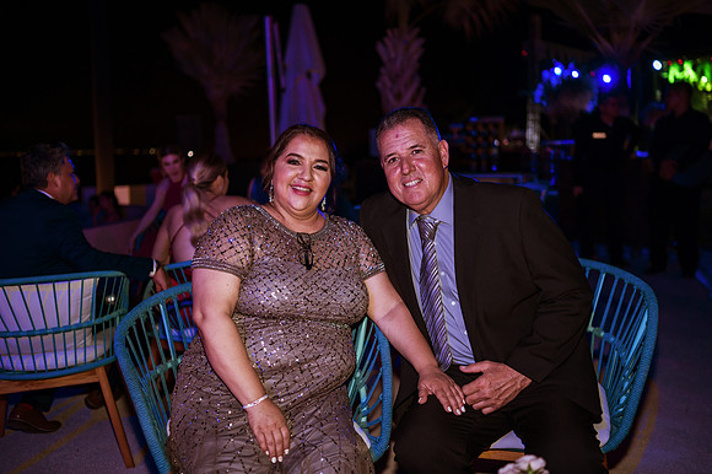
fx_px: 692
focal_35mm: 35
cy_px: 237
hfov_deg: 54.5
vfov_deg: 37.8
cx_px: 356
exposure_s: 1/50
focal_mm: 35
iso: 1600
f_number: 1.8
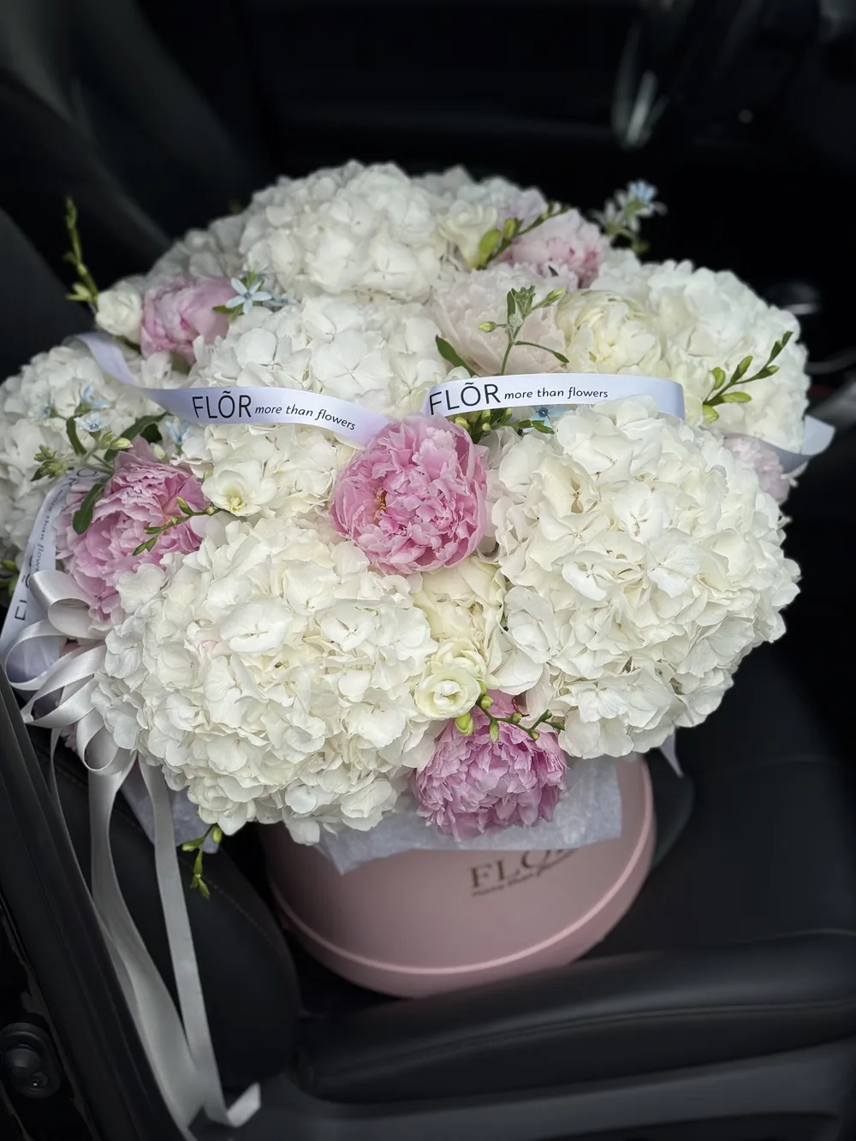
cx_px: 428
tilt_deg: -33.3
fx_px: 1582
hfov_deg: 30.3
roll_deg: -0.5
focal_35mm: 48
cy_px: 570
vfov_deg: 39.7
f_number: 1.78
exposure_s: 1/7874
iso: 64
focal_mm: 6.76
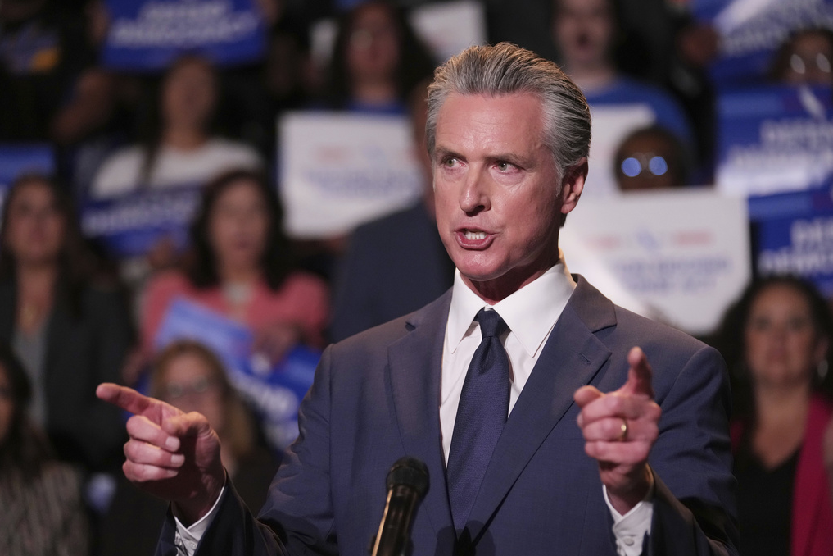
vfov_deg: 10.0
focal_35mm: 137
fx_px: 3170
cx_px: 418
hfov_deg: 15.0
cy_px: 278
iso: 4000
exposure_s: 1/500
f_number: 3.2
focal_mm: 136
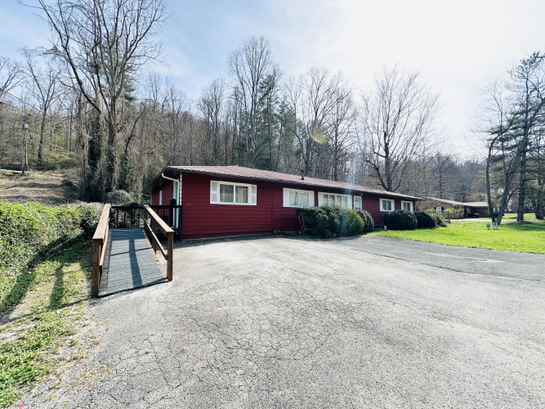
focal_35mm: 14
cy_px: 204
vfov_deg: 85.7
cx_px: 272
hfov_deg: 102.1
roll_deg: +0.0
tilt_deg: +3.3
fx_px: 220
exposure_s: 1/836
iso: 40
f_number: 2.2
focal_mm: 2.22
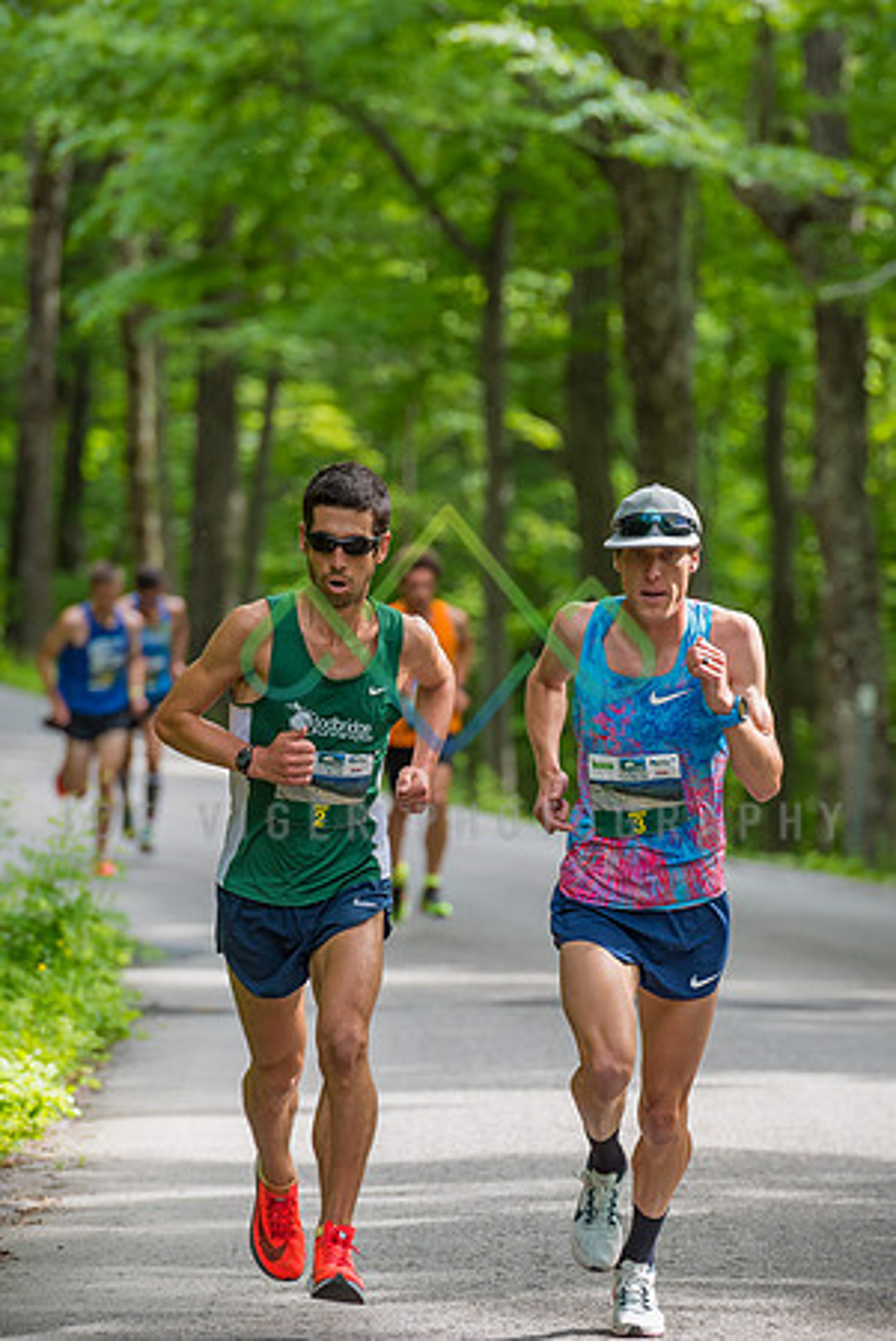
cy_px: 670
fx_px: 11164
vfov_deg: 6.9
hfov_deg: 4.6
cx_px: 732
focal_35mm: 300
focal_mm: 200
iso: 400
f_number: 4.5
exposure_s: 1/400
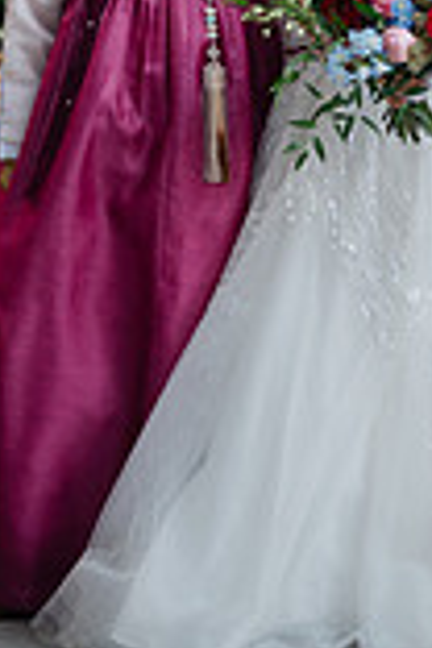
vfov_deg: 13.8
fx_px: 2592
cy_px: -145
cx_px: 407
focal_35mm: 144
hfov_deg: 9.5
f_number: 1.8
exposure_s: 1/640
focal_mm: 50
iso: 80
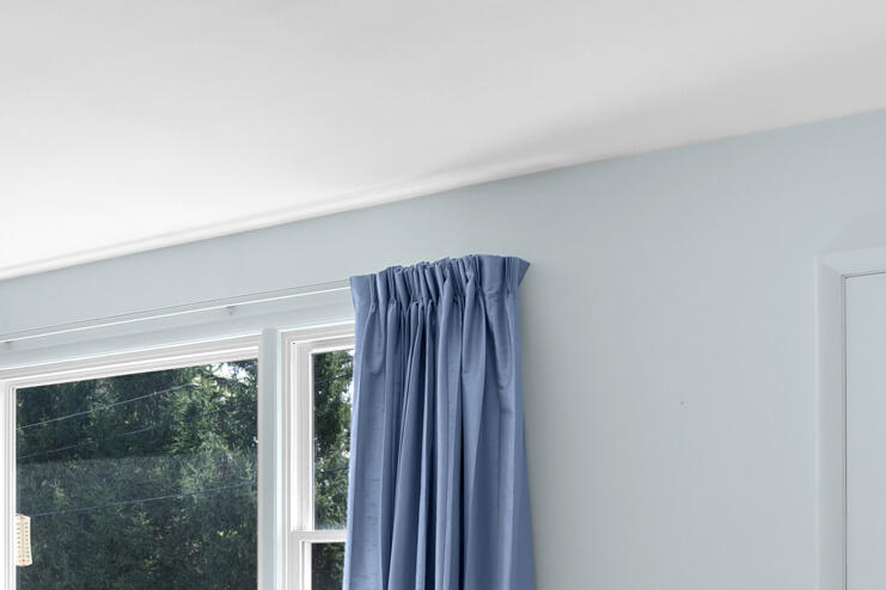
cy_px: 575
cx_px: 60
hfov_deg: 34.4
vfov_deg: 24.1
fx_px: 1329
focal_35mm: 54
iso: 500
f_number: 4
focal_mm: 16
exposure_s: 1/250
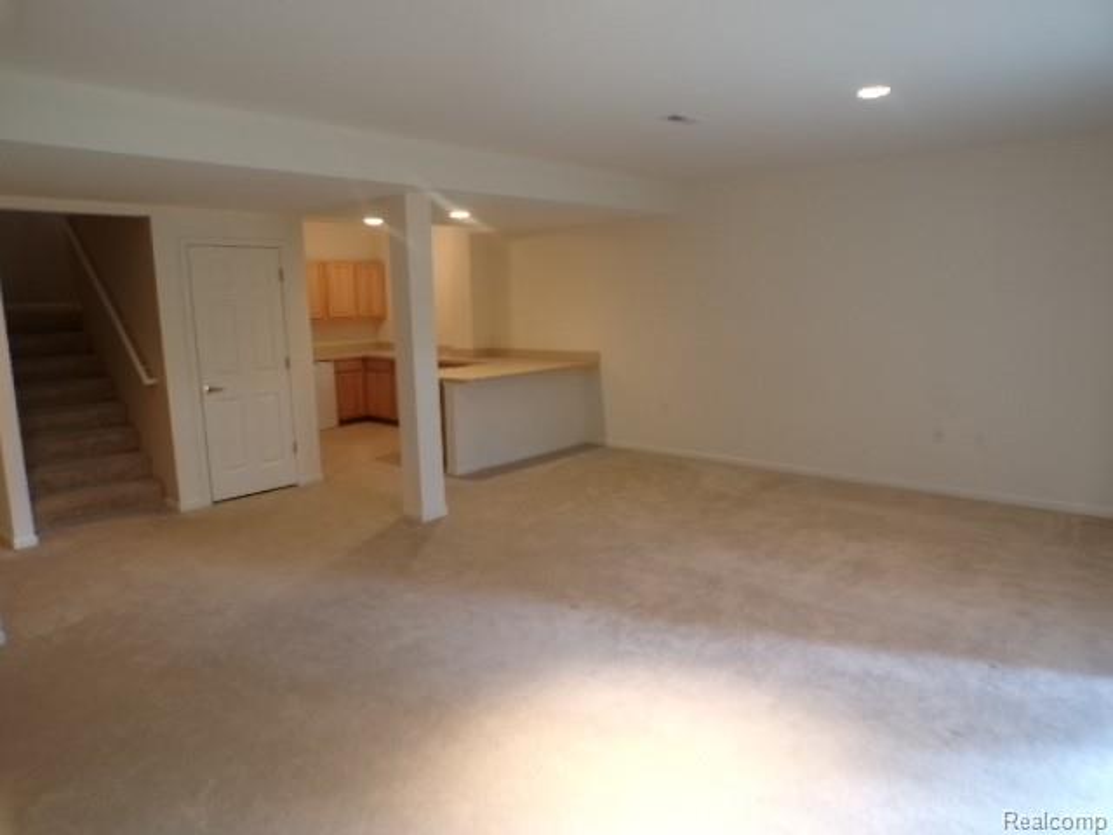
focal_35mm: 24
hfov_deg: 71.6
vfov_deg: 56.8
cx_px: 556
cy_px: 418
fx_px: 772
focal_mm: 4.3
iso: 242
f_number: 3
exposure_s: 1/17
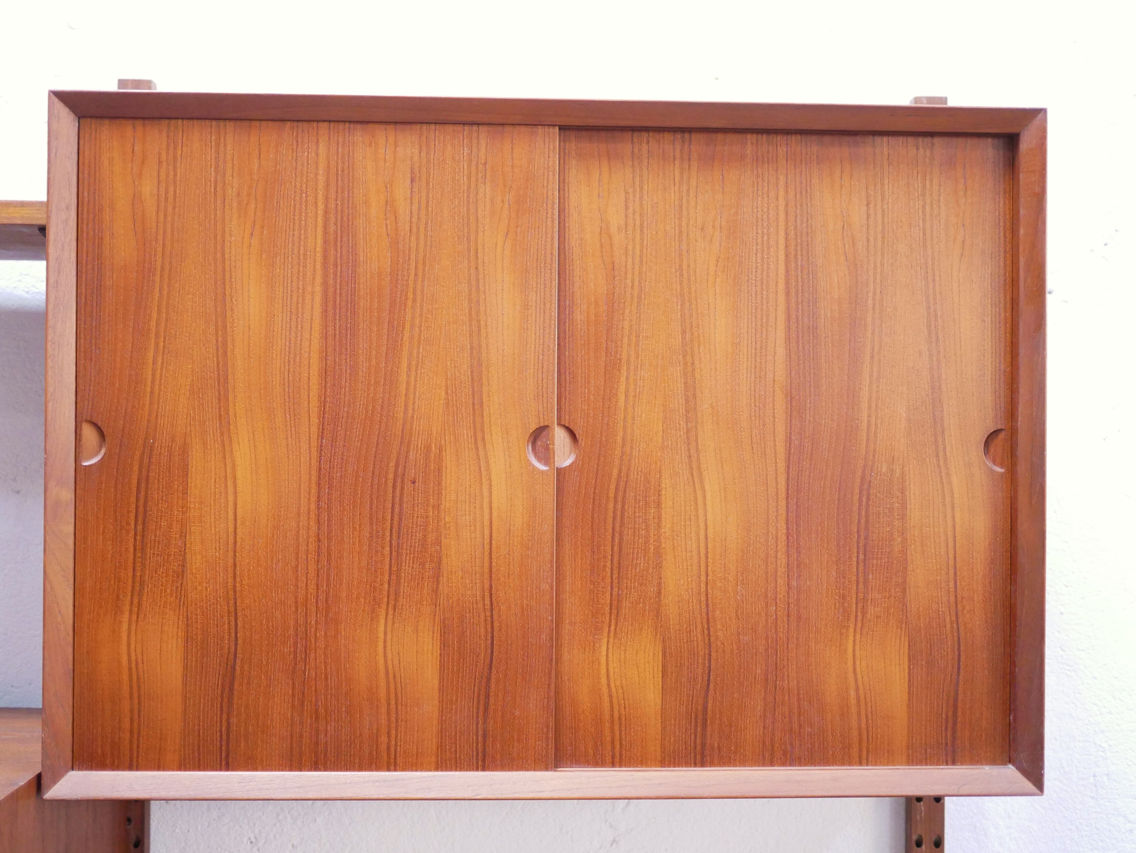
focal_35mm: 40
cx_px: 568
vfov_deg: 36.0
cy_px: 426
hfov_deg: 46.8
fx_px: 1313
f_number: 1.7
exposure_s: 1/60
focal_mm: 20
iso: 2000
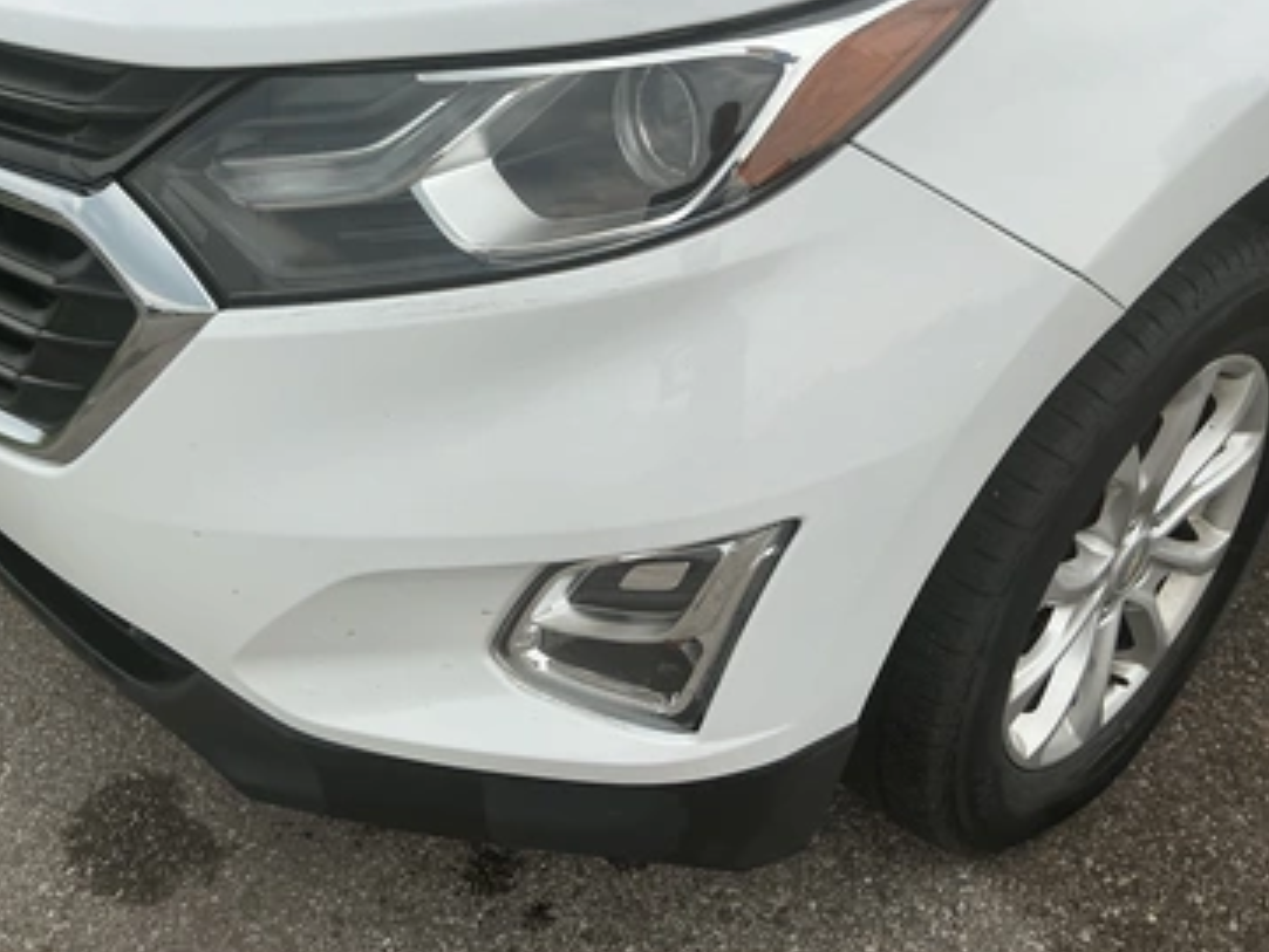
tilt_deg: -35.3
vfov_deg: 45.5
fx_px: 1137
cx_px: 608
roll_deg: -1.0
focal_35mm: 31
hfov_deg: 58.3
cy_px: 464
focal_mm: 3
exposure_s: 1/122
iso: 32
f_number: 1.8
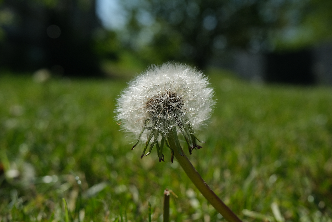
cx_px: 166
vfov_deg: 25.1
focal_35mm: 54
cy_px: 111
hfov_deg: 36.9
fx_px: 498
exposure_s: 1/1000
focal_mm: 36.3
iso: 320
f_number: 6.4
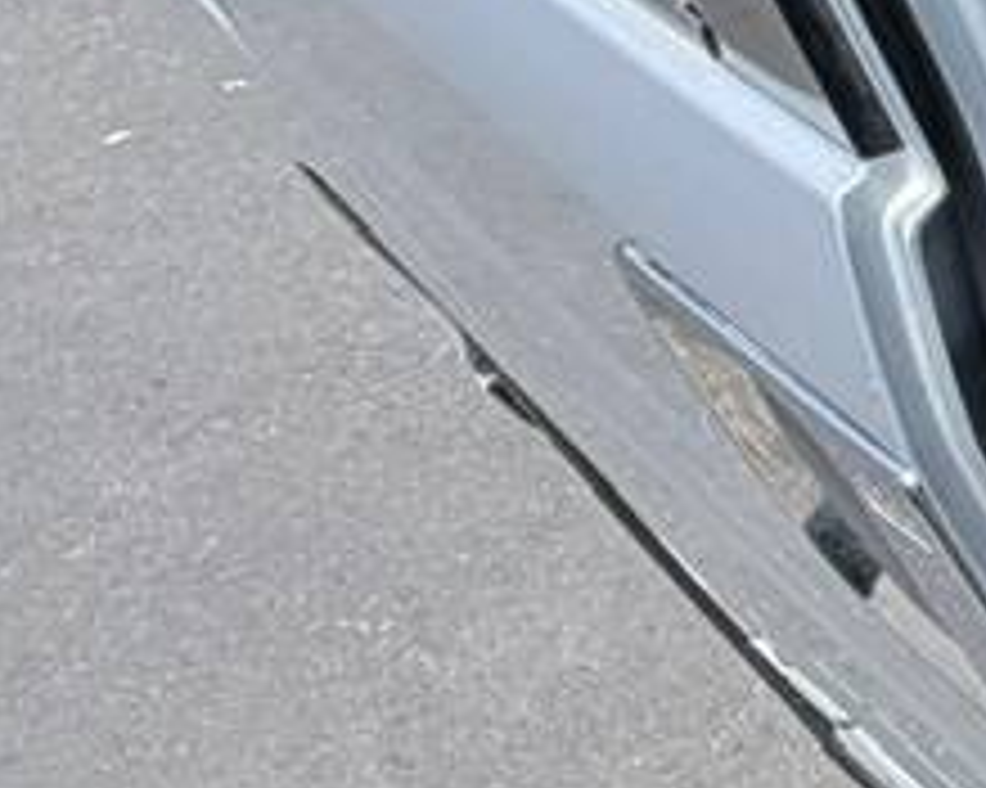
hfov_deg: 13.7
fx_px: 2334
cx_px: 2544
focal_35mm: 80
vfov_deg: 18.9
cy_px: 86
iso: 40
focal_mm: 2.22
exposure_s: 1/518
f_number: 2.2
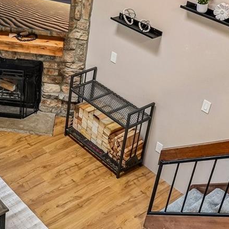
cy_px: 89
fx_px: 386
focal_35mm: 52
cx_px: 49
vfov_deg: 32.9
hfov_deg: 32.2
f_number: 8
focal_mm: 11
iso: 500
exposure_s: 1/10
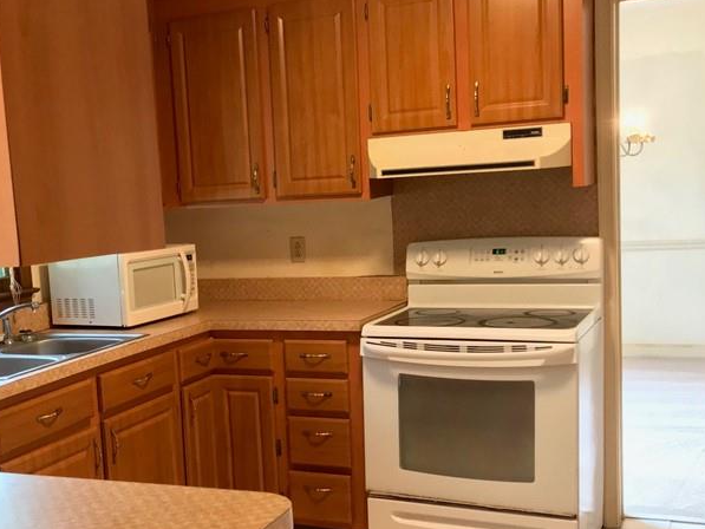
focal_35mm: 48
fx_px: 978
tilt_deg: -10.0
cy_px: 334
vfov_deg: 30.1
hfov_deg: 39.1
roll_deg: +3.6
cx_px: 229
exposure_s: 1/20
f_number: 1.8
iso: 200
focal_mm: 3.99
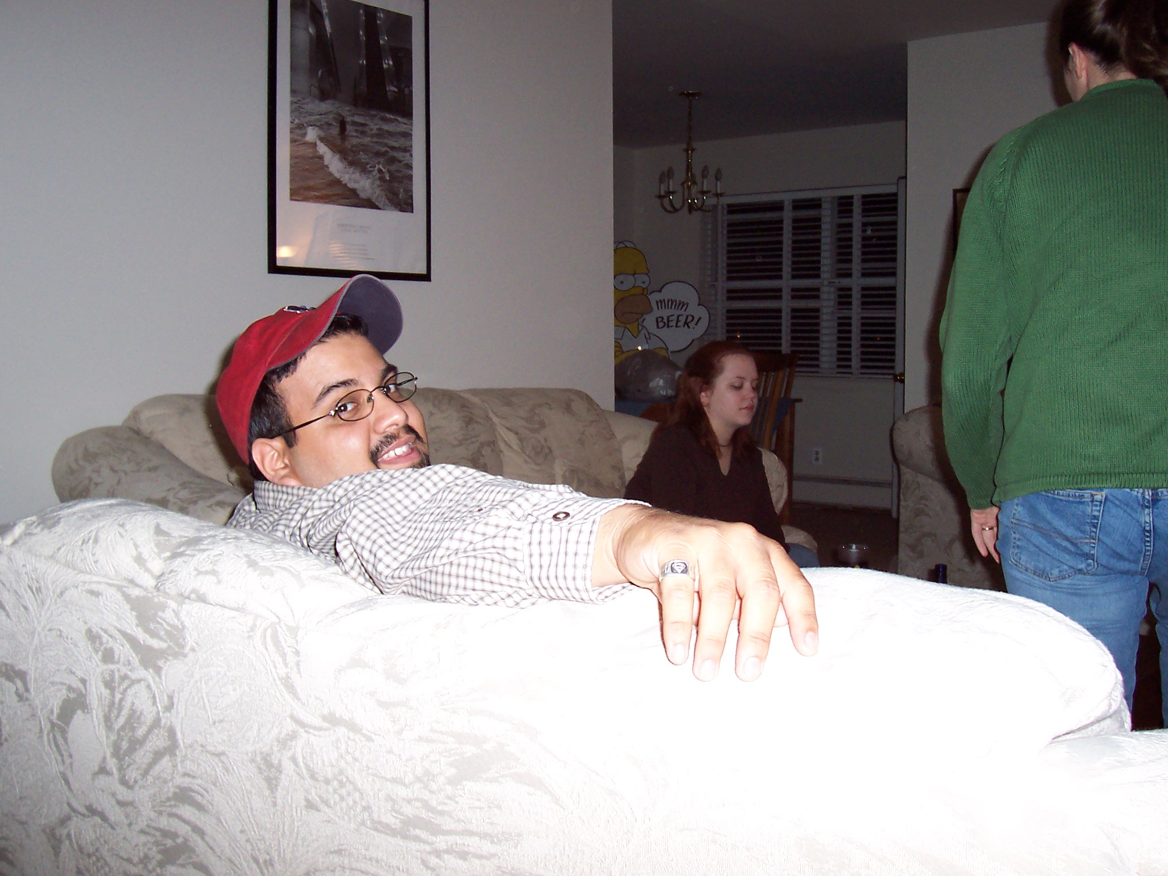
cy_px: 438
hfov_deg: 50.1
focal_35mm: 37
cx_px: 584
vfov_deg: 38.7
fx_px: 1248
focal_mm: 5.6
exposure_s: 1/60
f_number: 2.8
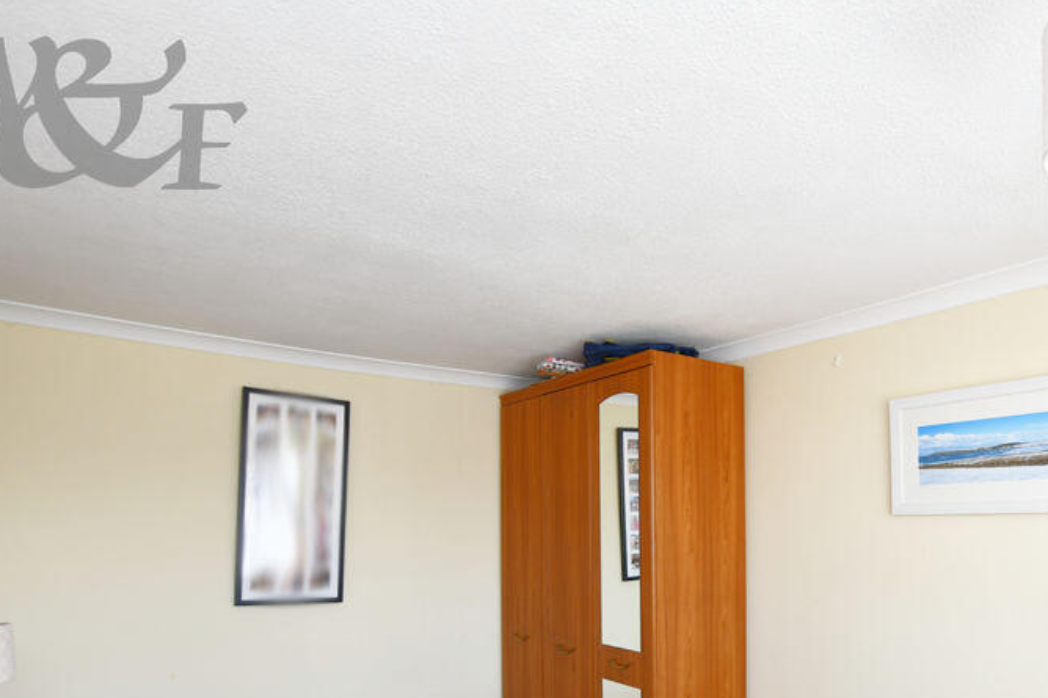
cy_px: 529
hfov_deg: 74.5
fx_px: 669
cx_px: 668
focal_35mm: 23
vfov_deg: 52.5
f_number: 4.5
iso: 200
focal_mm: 10
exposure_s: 1/80
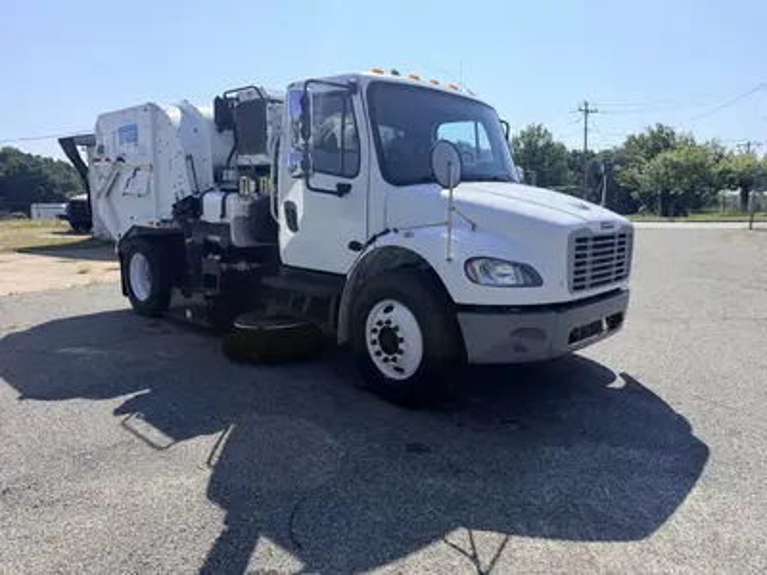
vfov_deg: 56.8
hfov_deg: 71.6
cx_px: 384
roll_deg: -0.9
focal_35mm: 24
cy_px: 288
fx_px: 532
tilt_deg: -8.7
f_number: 1.78
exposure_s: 1/6711
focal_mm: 6.76
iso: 100
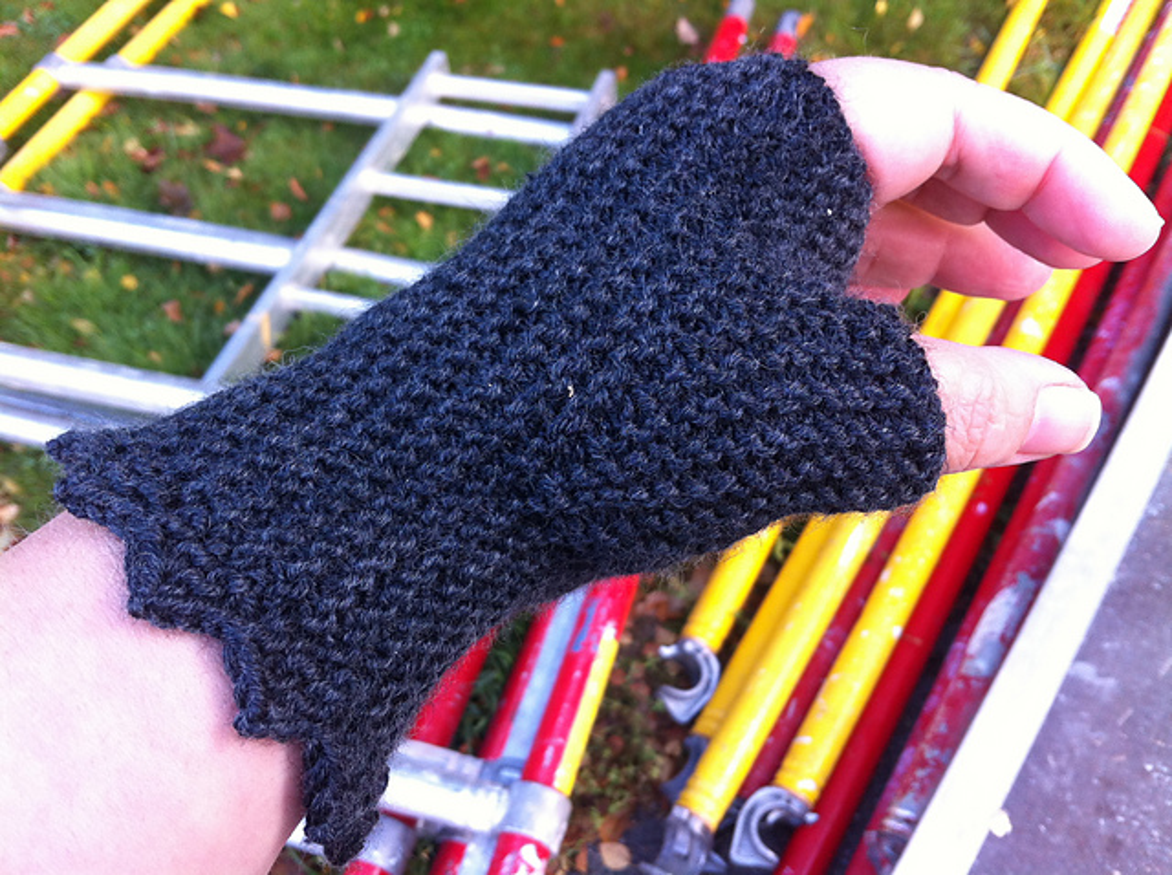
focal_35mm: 35
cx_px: 586
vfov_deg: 40.6
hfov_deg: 52.7
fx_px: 1183
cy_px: 438
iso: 100
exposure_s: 1/60
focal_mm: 3.85
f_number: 2.8
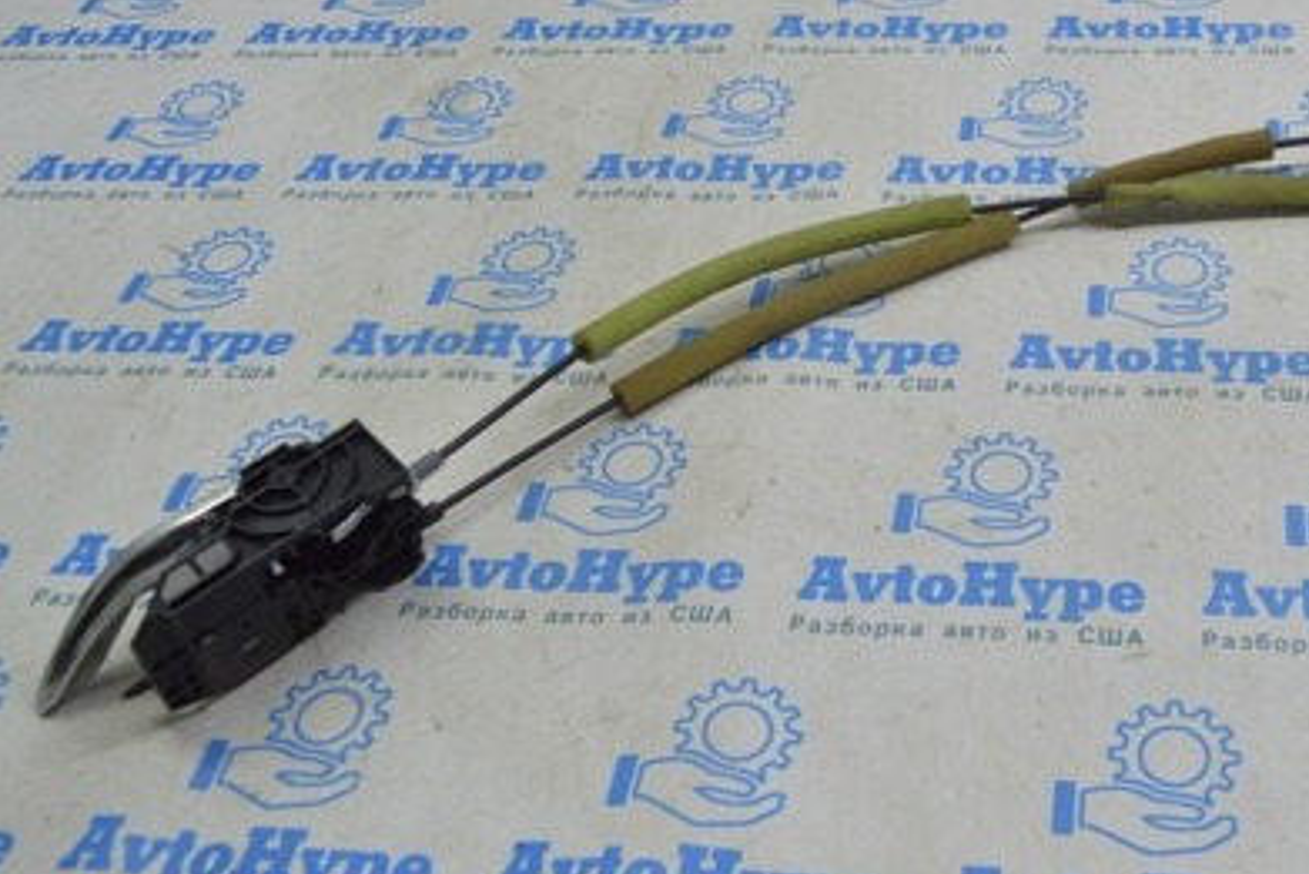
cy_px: 193
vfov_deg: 27.1
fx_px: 1782
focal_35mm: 49
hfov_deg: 39.4
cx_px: 961
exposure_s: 1/40
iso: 400
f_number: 5.6
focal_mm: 20
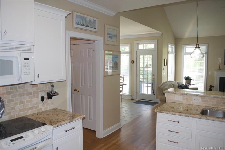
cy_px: 75
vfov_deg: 47.9
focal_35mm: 27
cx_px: 112
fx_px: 169
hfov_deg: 67.4
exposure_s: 1/80
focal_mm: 18
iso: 400
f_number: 4
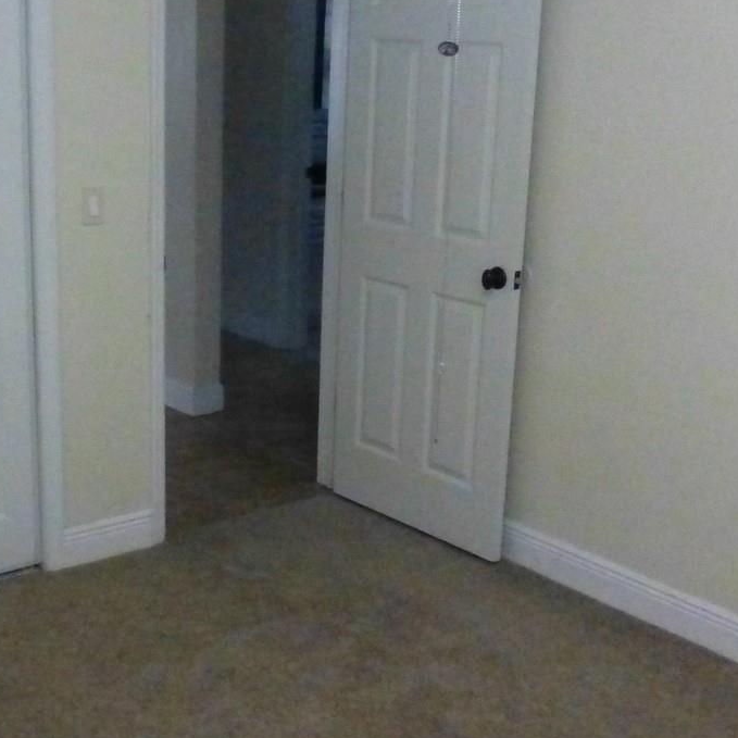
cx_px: 212
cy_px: 326
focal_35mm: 50
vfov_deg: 34.0
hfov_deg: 33.5
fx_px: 1206
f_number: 3.3
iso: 2000
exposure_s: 1/60
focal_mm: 4.3
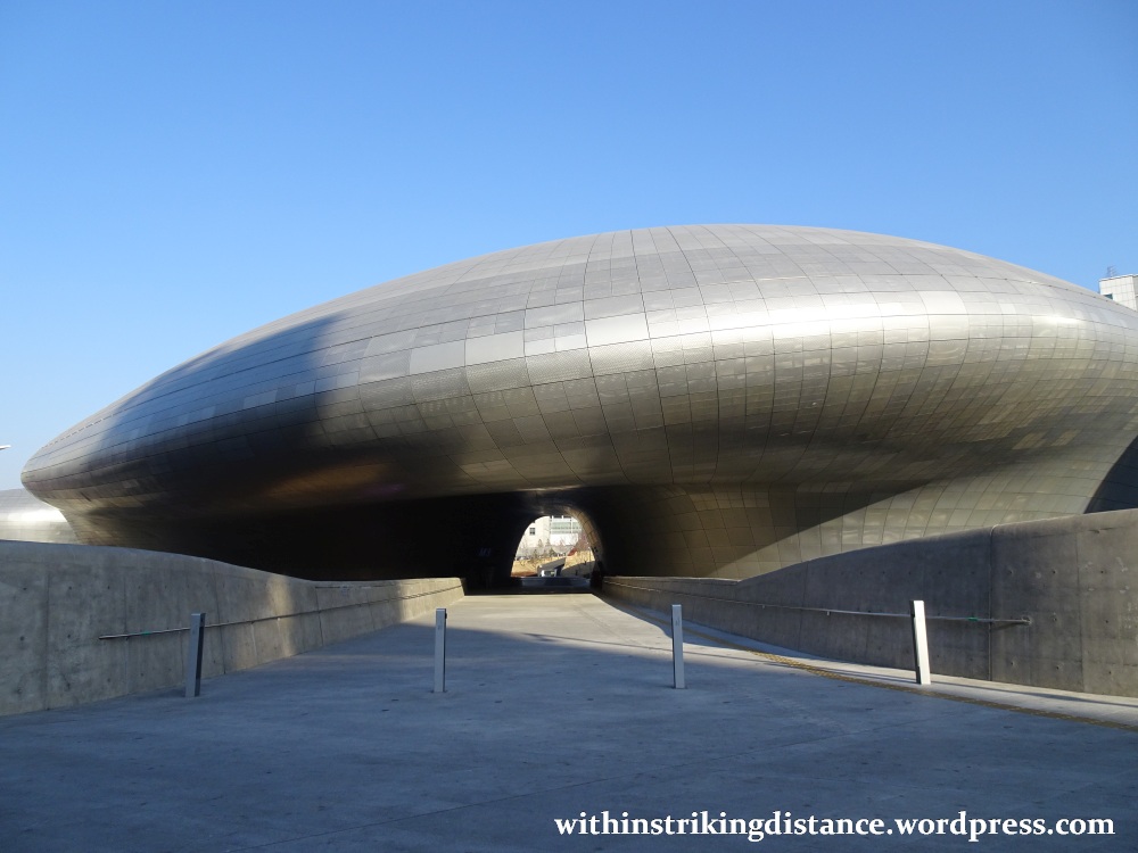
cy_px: 426
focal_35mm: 24
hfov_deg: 71.6
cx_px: 569
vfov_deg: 56.8
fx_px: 789
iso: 80
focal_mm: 4.1
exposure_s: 1/500
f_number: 3.5
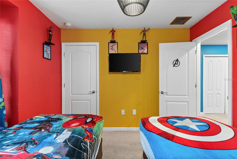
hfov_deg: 93.3
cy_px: 80
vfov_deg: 70.5
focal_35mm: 17
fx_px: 112
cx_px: 118
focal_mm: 17
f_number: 8
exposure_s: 1.3
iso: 400
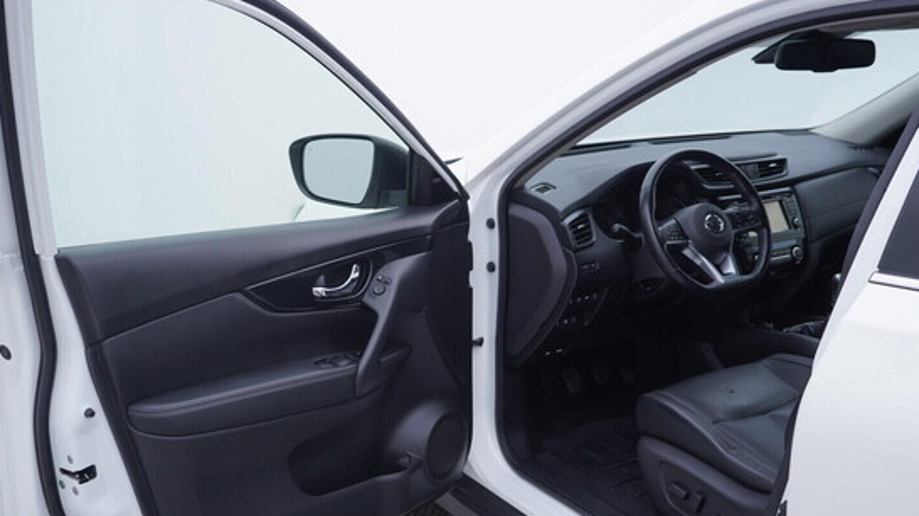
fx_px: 926
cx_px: 460
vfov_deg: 31.2
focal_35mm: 38
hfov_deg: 52.8
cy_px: 288
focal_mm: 24
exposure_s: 1/60
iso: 125
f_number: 3.5
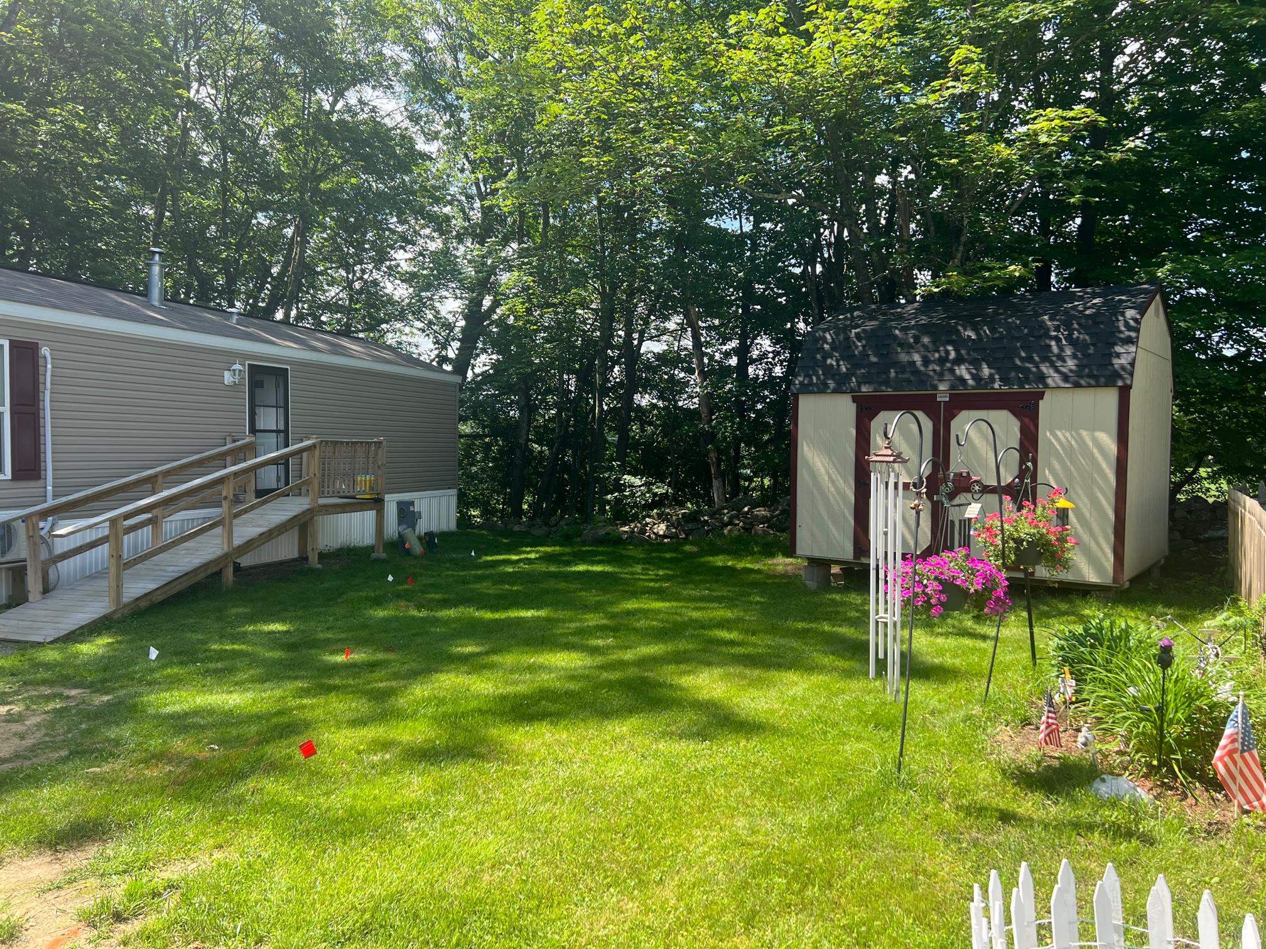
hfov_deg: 67.3
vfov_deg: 53.1
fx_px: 951
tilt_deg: -1.6
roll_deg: +0.1
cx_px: 633
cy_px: 474
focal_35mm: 26
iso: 50
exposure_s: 1/1058
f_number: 1.5
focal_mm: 5.7
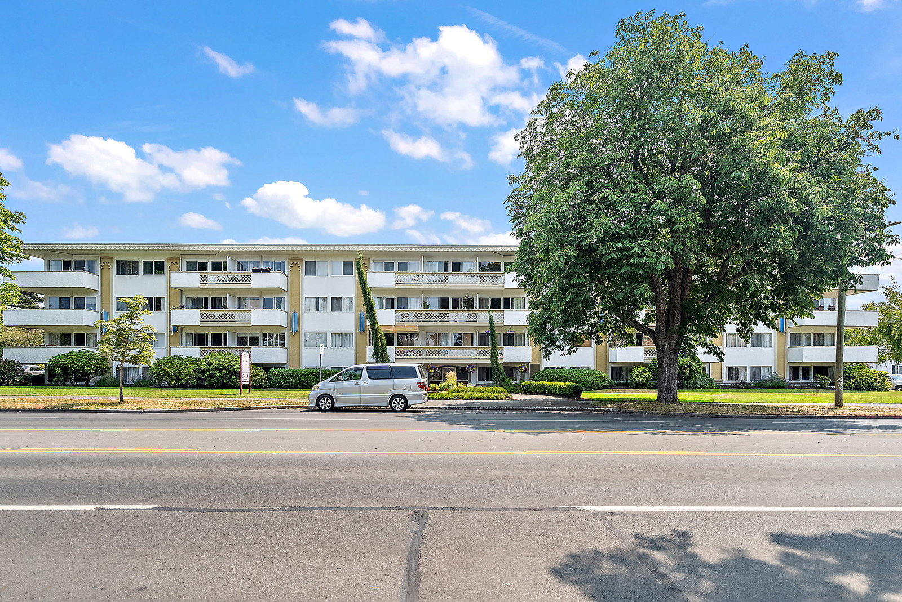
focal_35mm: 17
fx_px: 426
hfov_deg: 93.2
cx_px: 451
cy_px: 301
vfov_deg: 70.5
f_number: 6.3
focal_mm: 17
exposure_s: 1/250
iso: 400
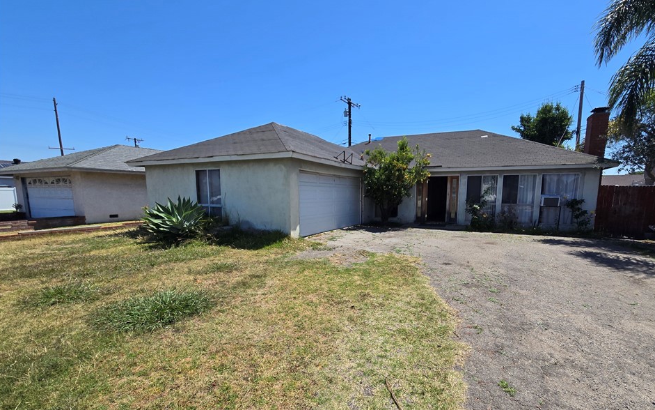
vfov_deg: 74.4
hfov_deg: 101.3
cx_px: 352
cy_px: 234
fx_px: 268
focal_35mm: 15
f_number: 2.2
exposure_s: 1/2443
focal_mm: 2.2
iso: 50
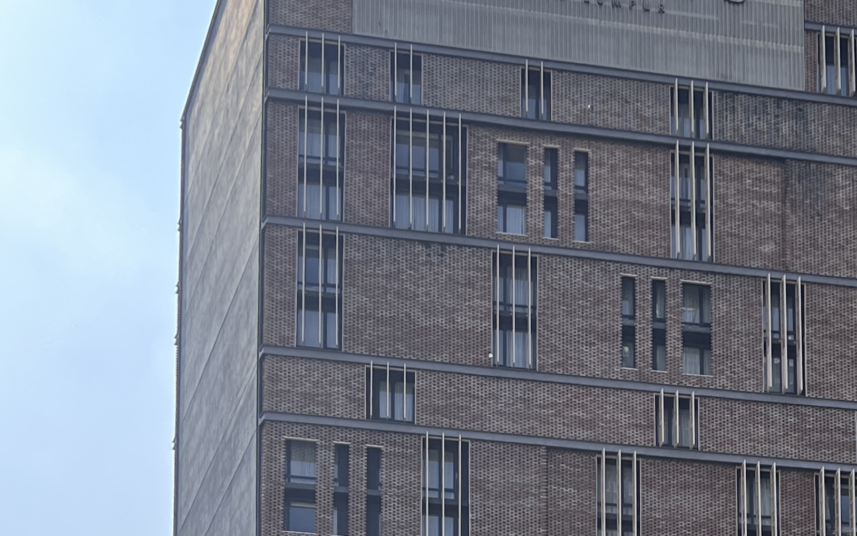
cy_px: 727
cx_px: 607
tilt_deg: +20.6
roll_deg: -1.1
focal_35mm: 62
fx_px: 1448
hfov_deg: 32.5
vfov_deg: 19.1
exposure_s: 1/2841
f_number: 1.5
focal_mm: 5.7
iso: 50
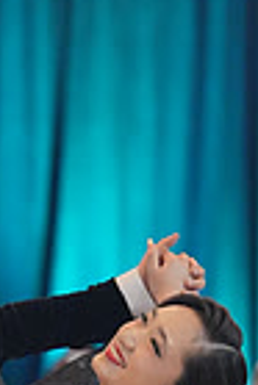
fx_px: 5383
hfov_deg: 2.7
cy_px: 740
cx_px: -15
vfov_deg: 4.1
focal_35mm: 502
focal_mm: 120
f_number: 3.5
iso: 3200
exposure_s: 1/500
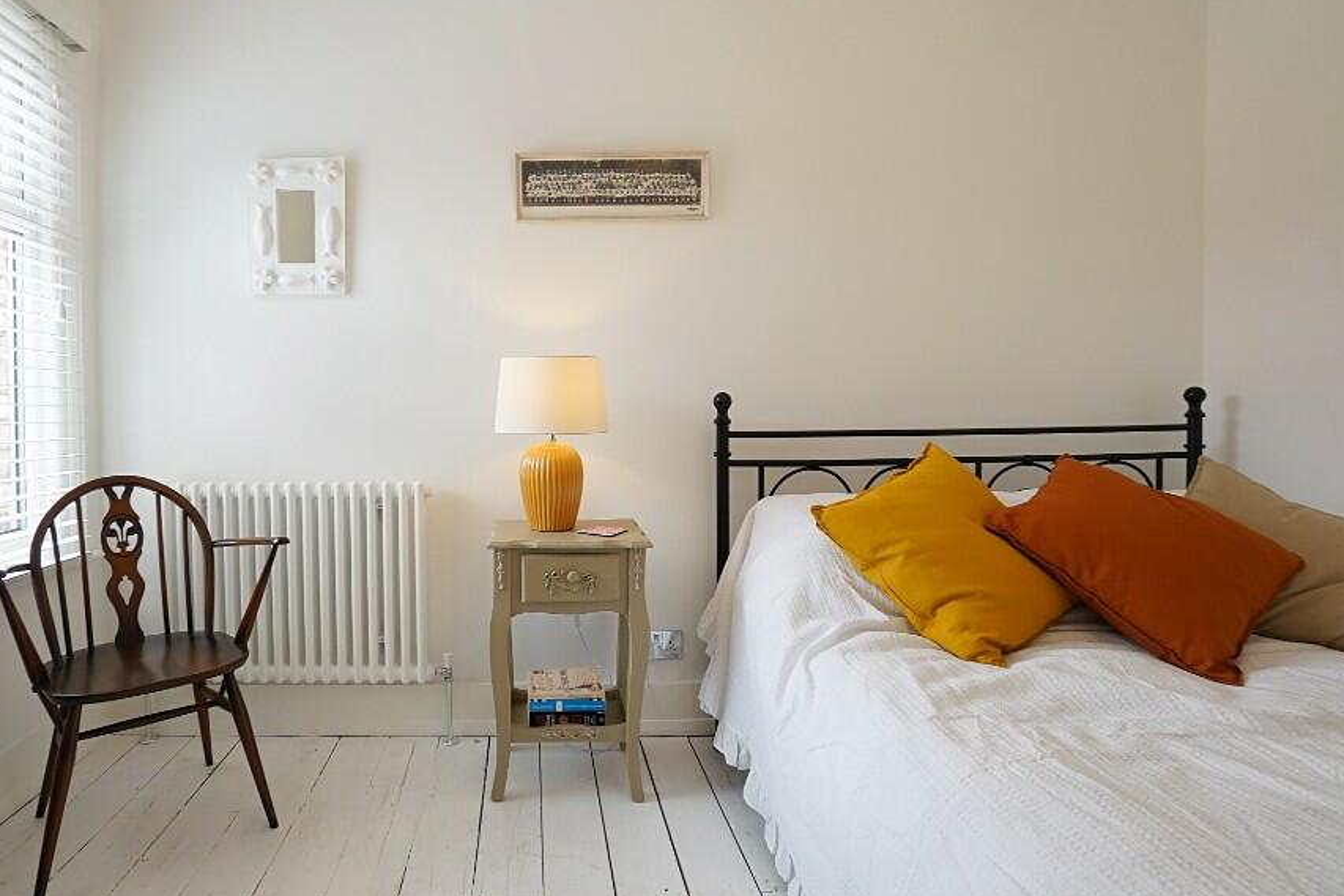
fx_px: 672
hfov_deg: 88.9
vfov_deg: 67.4
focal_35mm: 18
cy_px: 445
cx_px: 542
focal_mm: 10
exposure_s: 1/40
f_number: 5.6
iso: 400
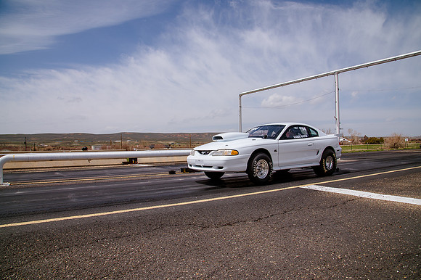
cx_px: 210
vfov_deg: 53.1
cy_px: 140
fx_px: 280
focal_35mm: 24
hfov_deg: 73.8
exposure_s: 1/500
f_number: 10
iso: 200
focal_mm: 24
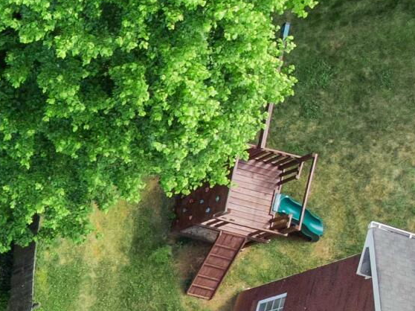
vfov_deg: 10.9
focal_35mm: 129
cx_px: -608
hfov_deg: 12.0
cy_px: 516
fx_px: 1546
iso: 160
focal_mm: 12.29
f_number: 2.8
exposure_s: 1/240
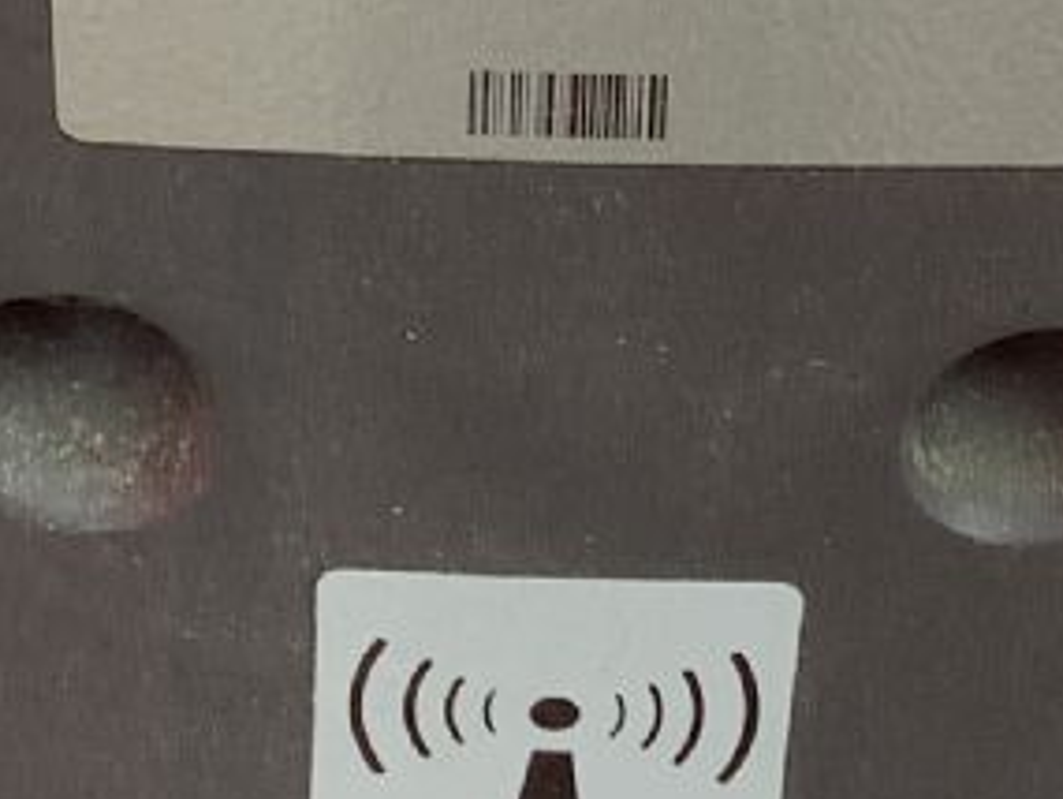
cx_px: 586
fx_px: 4270
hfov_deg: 14.2
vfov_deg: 9.8
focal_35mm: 139
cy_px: -911
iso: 64
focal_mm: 3.3
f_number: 2.4
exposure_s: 1/120
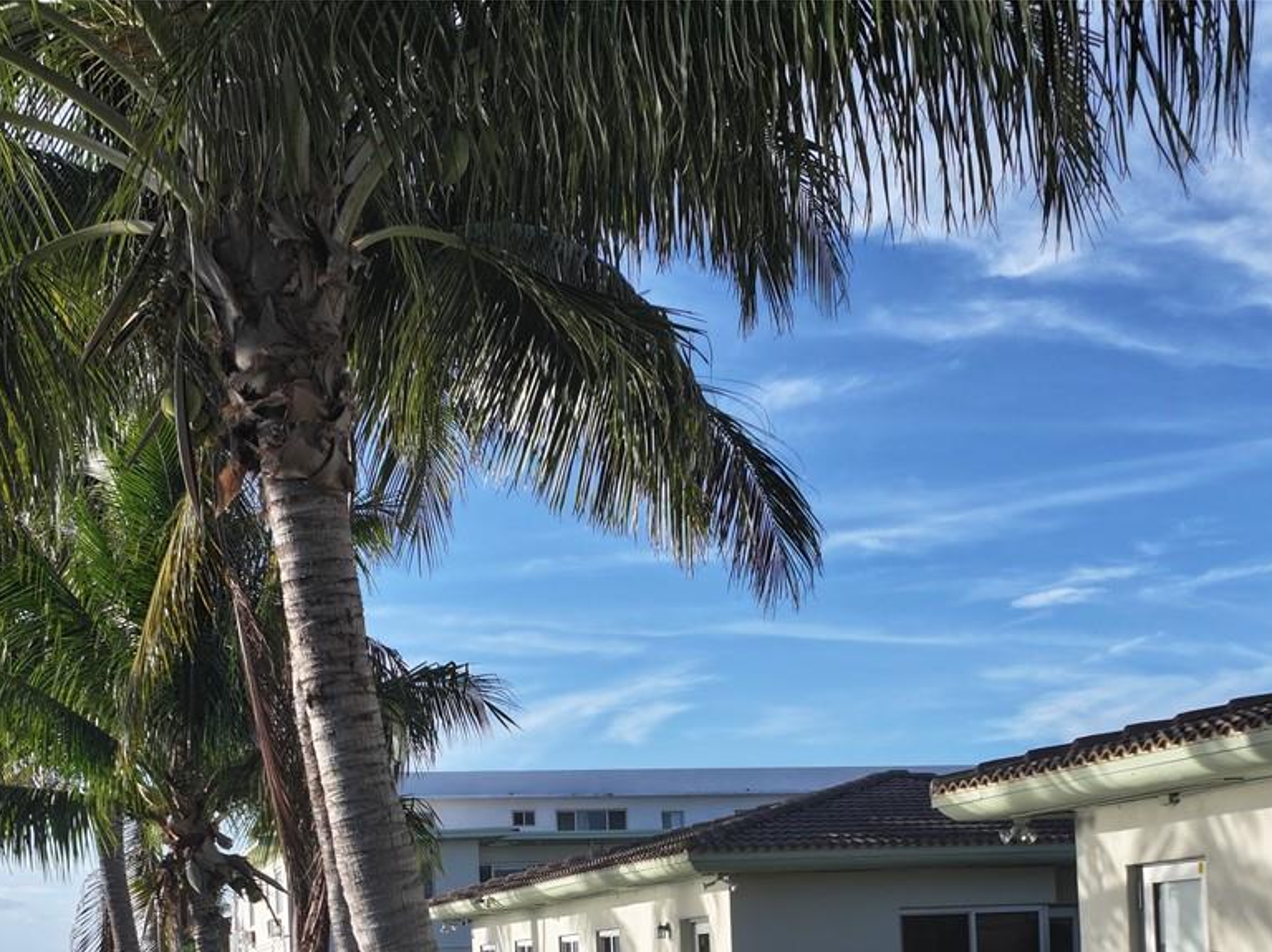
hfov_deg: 38.1
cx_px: 548
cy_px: 990
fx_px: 1836
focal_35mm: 50
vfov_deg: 27.2
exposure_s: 1/1600
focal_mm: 12.29
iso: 120
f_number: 2.8
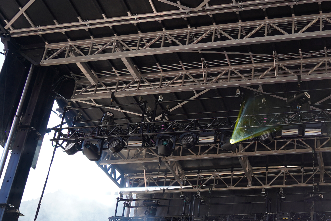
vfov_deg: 24.5
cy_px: 232
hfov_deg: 36.5
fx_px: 478
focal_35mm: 52
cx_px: 278
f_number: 5
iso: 100
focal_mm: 24
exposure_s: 1/100
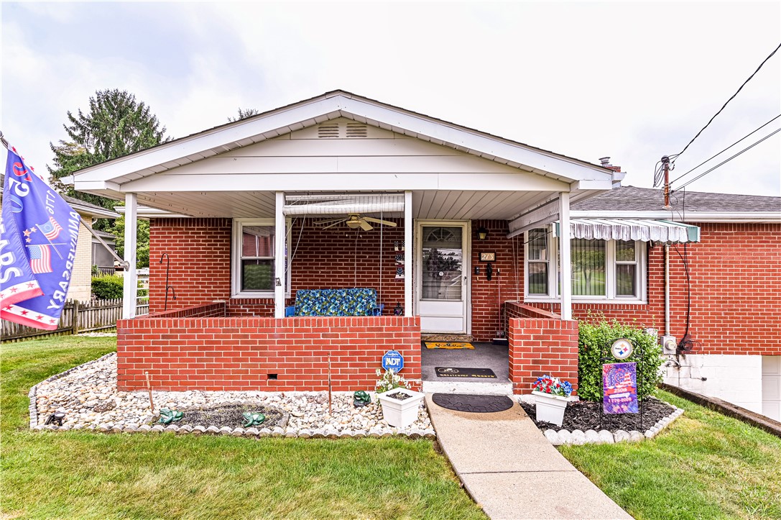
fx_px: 401
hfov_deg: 88.5
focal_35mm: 18
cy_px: 260
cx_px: 390
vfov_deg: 65.9
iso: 100
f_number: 7.1
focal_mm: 18.5
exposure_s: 1/50
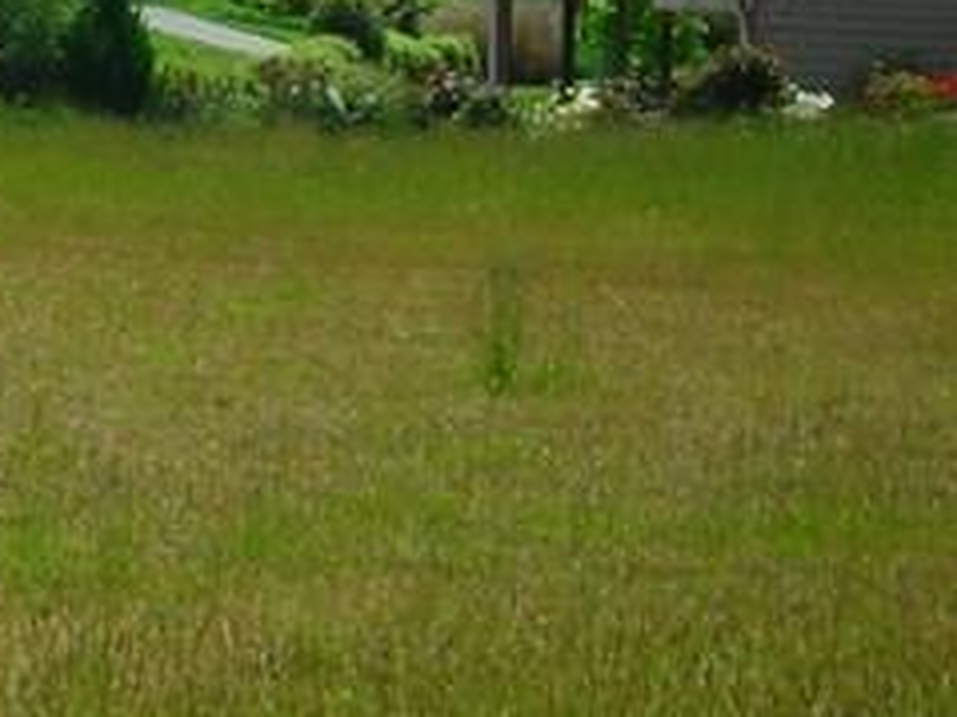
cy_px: -84
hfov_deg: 11.1
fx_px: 4504
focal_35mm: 163
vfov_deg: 9.0
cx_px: -893
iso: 50
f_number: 6.4
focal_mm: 6.3
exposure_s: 1/211
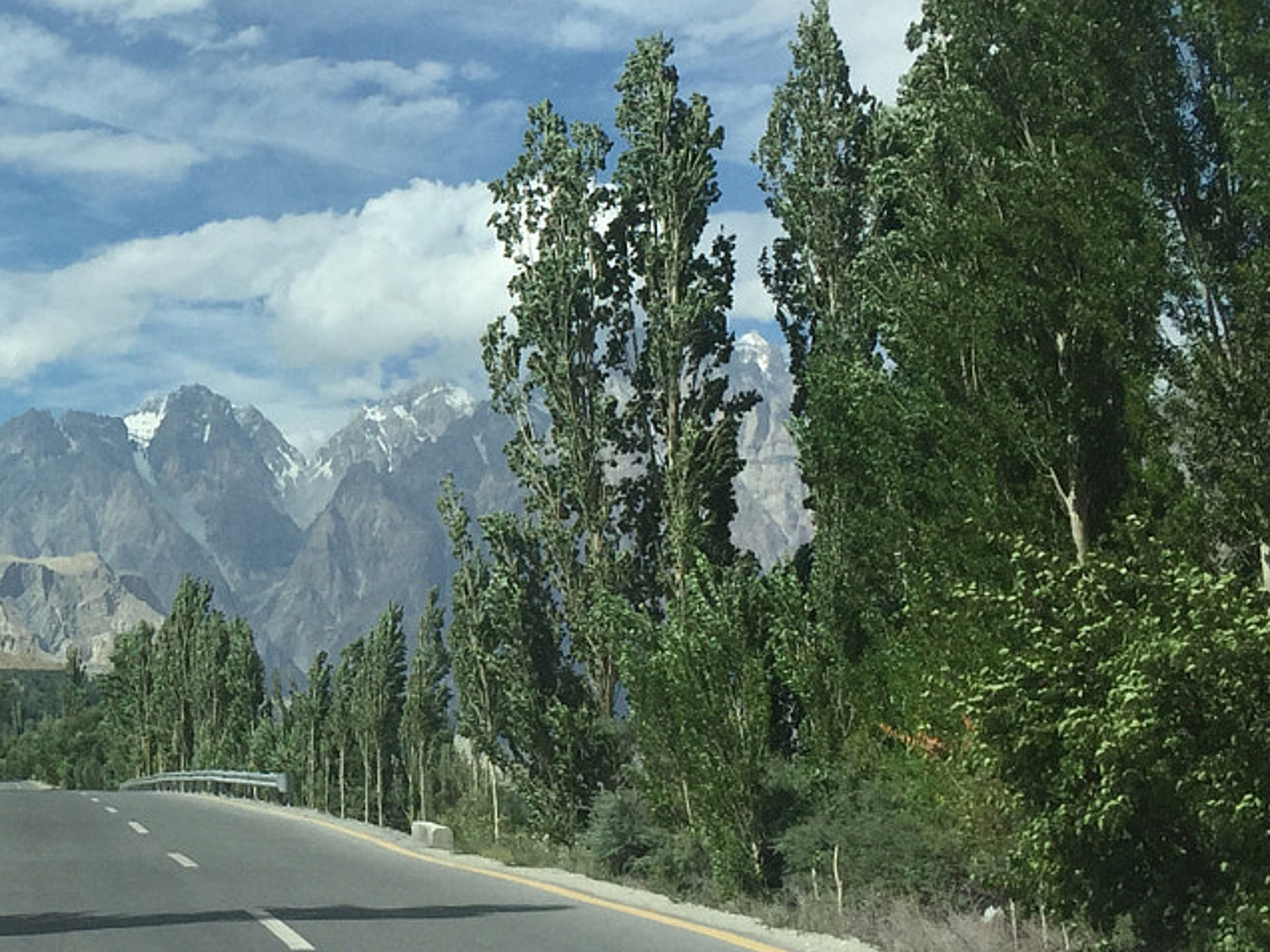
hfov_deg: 25.0
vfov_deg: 20.1
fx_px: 2678
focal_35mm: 73
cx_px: -88
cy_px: 365
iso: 32
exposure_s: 1/2825
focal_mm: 4.15
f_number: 2.2
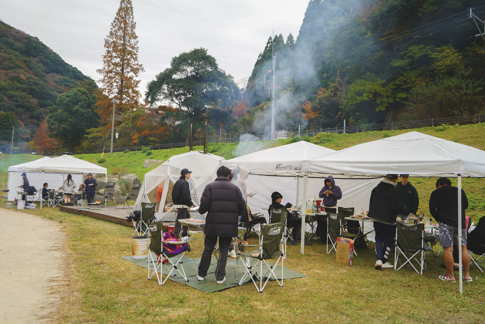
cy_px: 162
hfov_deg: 63.7
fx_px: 391
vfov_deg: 45.0
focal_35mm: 29
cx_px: 242
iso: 100
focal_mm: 29
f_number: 4.5
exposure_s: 1/50
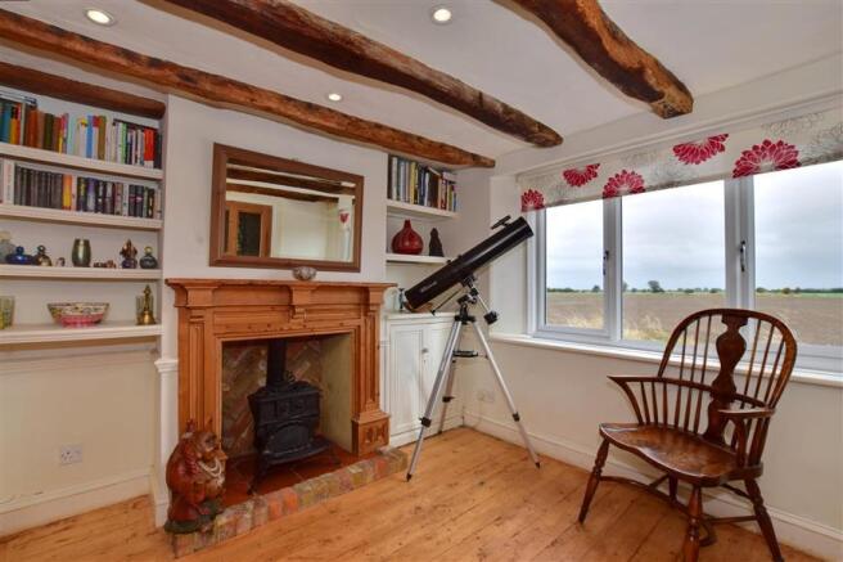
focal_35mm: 15
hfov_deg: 100.4
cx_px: 422
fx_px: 351
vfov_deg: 77.3
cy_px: 281
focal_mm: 10
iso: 400
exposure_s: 1/80
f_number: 11
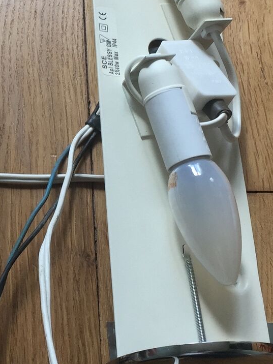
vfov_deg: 24.0
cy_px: 114
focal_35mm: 81
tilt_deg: -60.3
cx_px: 22
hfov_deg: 17.9
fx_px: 852
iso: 40
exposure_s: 1/100
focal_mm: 4.15
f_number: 2.2
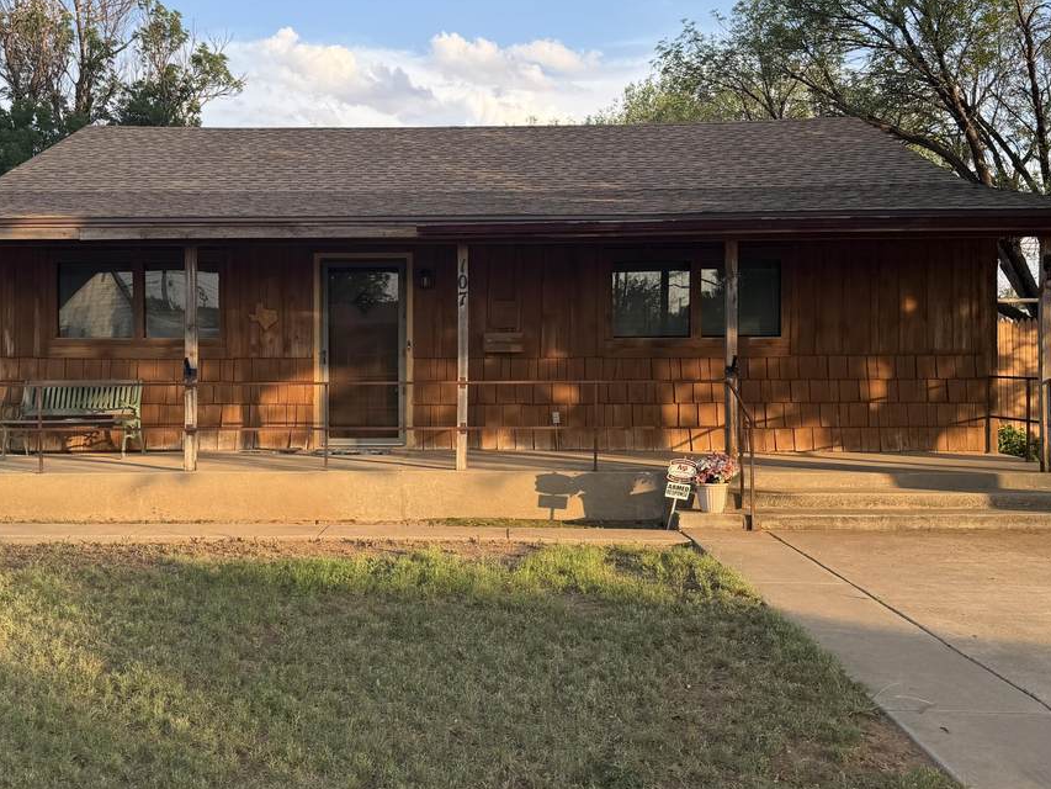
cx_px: 446
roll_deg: +1.0
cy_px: 348
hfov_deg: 51.2
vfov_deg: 39.6
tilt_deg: -1.8
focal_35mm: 36
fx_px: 1093
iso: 80
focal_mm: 6.76
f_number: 1.78
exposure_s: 1/1174
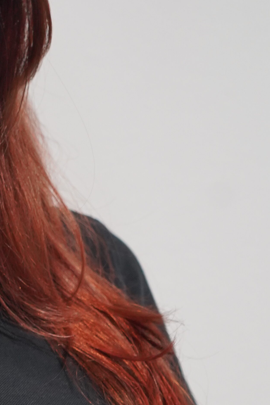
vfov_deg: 9.2
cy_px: 159
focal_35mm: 224
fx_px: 2520
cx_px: -102
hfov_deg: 6.1
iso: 2000
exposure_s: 1/160
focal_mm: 70
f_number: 4
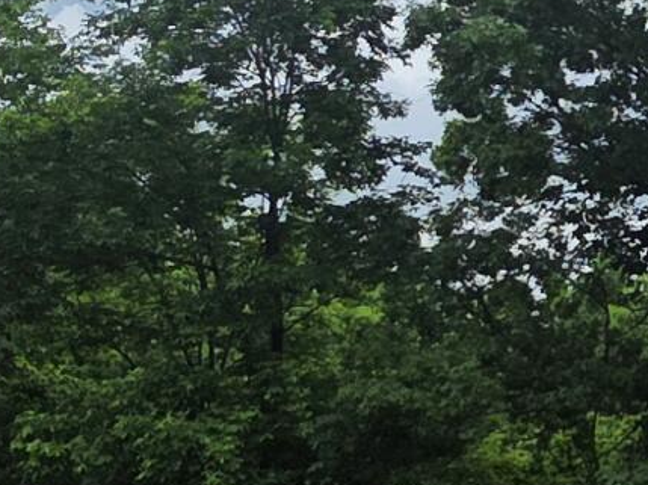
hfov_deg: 18.5
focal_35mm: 91
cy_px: 80
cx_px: 1039
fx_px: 1702
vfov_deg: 16.1
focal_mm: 2.2
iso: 40
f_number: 1.9
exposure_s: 1/1208
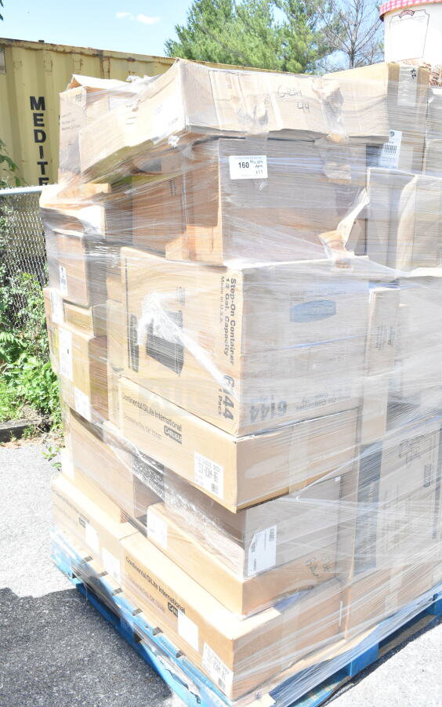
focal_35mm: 31
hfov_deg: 40.6
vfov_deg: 61.2
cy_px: 354
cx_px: 226
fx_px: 597
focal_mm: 20
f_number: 11
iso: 1600
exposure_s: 1/500
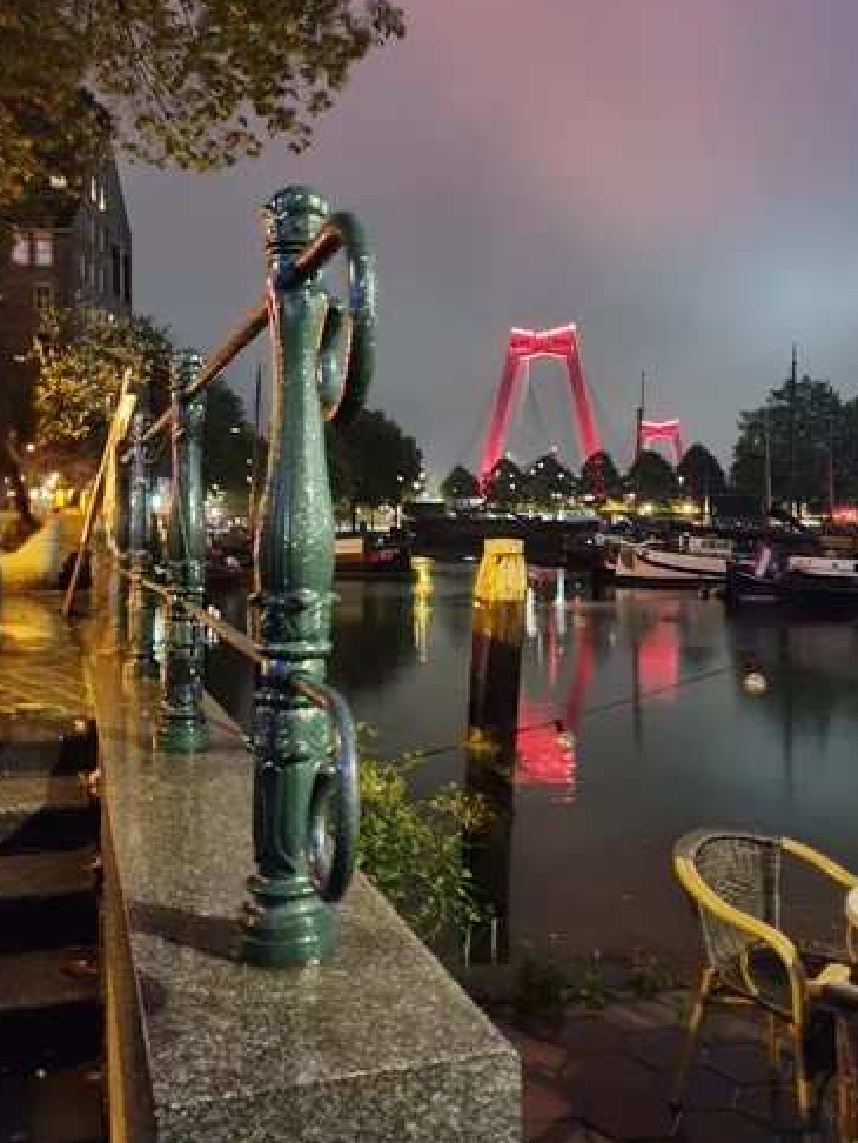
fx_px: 1024
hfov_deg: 45.3
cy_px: 576
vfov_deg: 58.3
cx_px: 495
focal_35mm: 31
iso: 500
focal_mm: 4.32
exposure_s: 1/4
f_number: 1.5
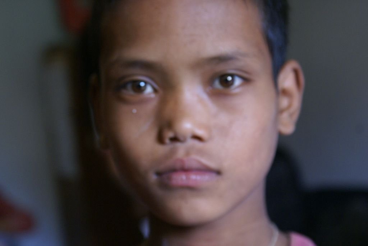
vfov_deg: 15.2
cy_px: 123
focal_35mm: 90
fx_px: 921
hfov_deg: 22.6
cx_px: 184
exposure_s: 1/25
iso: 400
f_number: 5.6
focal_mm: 60
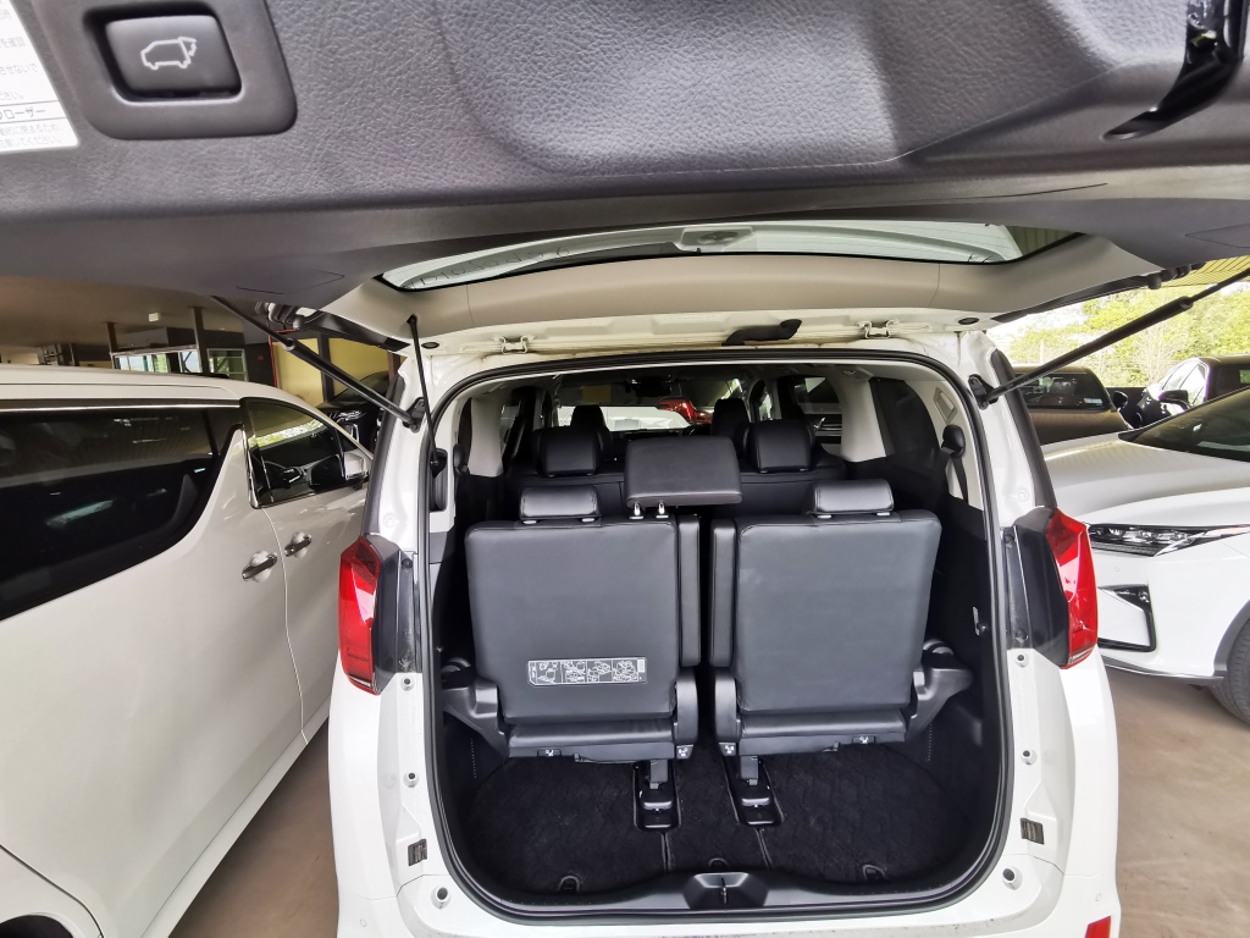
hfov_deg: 91.0
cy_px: 469
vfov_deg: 74.7
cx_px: 625
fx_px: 614
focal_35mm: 17
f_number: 2.2
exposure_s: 1/100
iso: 80
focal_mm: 2.23
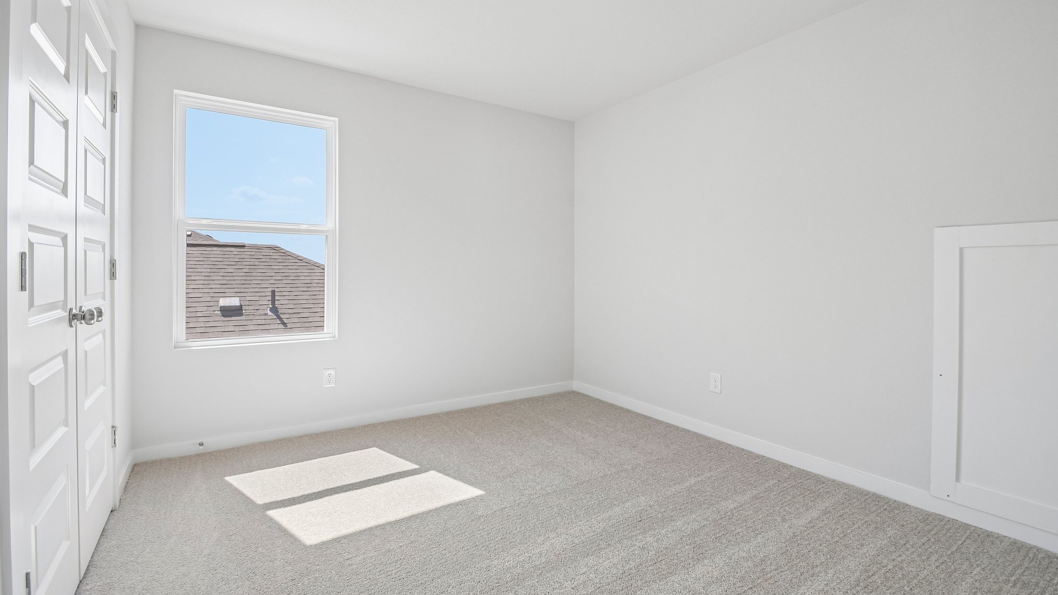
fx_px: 449
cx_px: 537
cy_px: 253
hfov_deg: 99.4
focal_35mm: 16
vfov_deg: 66.7
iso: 400
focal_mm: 10
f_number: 8
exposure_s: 1/160
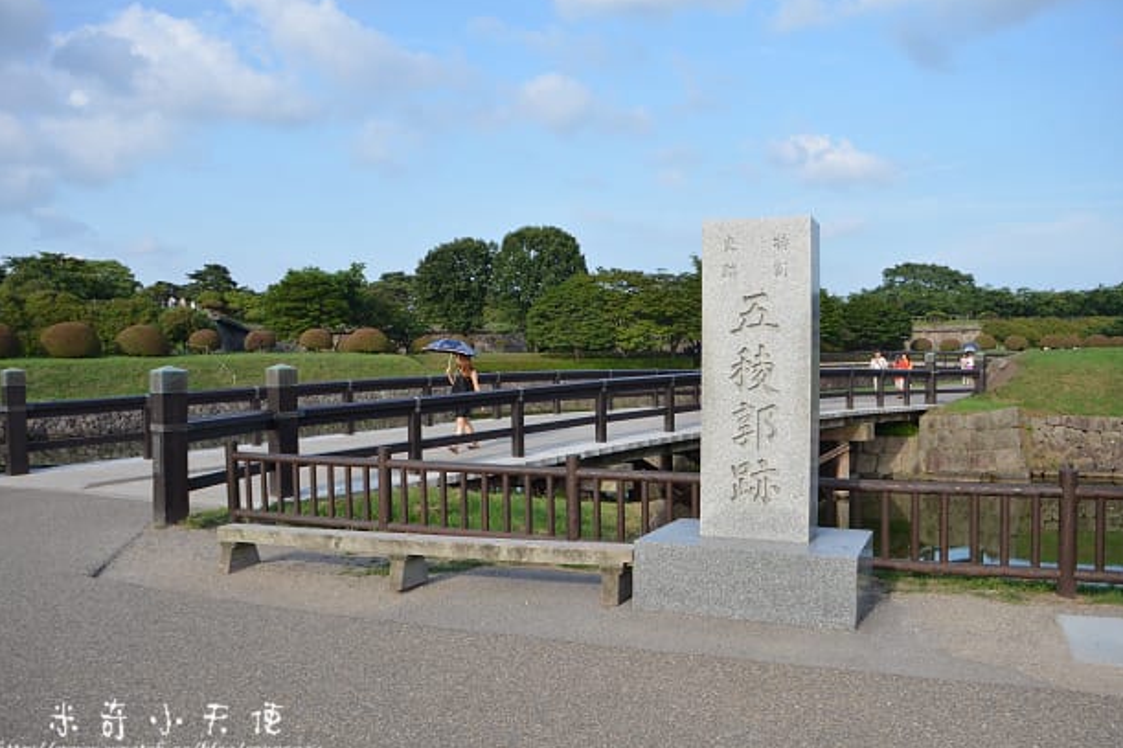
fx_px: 873
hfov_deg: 65.5
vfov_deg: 46.4
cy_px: 373
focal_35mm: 28
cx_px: 550
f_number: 5
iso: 800
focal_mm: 18
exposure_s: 1/2500
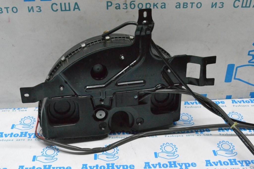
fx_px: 318
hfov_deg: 43.6
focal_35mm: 45
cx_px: 127
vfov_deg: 29.9
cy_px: 84
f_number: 11
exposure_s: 1/160
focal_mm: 30
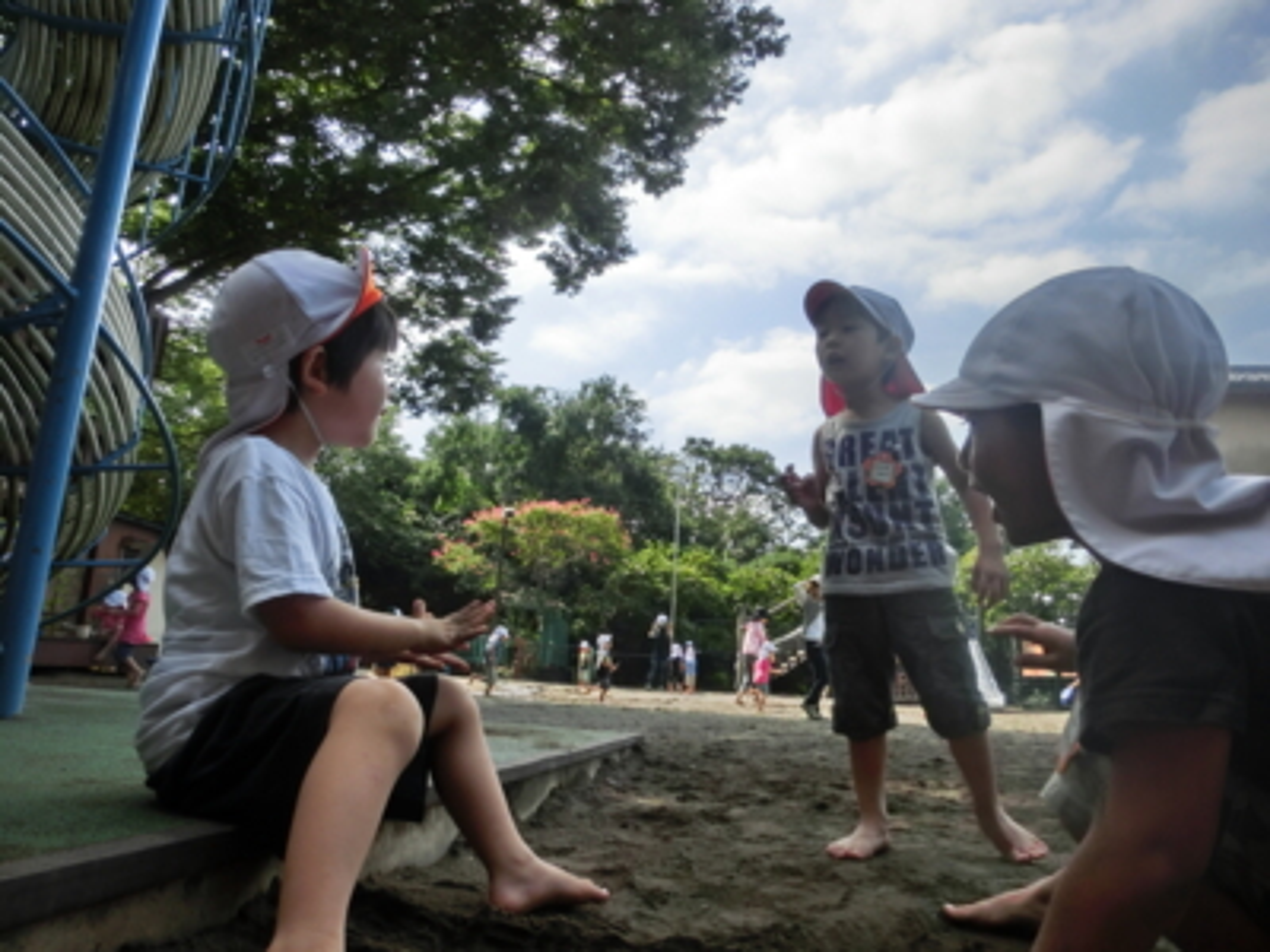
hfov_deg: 71.6
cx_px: 635
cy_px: 476
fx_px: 881
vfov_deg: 56.8
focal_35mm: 24
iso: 80
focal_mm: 4.24
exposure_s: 1/800
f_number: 3
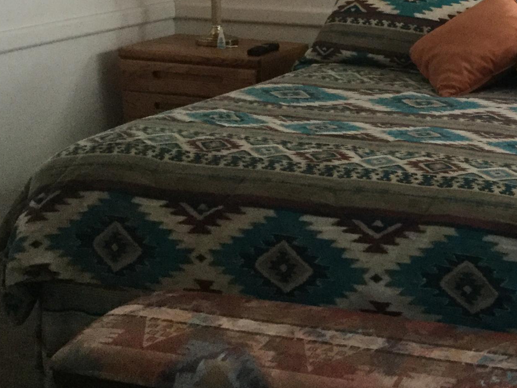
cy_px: 93
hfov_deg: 24.7
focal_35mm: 75
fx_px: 1120
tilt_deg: -11.5
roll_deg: +0.1
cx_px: 520
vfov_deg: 19.5
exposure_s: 1/30
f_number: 2.4
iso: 200
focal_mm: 3.3
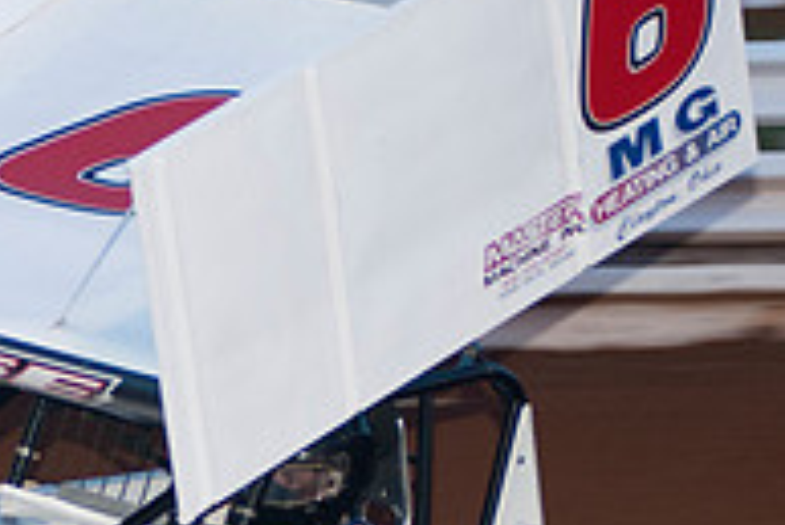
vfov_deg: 3.6
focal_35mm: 387
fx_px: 8445
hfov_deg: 5.3
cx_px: 37
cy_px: 468
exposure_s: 1/320
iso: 250
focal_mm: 86
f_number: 3.2
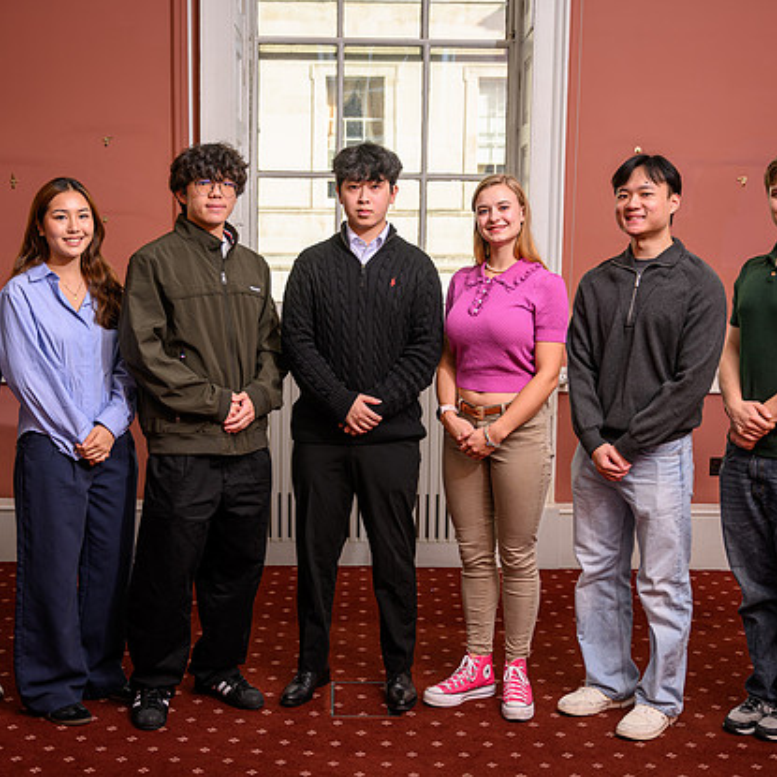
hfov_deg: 34.7
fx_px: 1244
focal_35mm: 49
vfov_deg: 34.7
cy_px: 389
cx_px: 363
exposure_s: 1/200
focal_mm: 37
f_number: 4
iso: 50
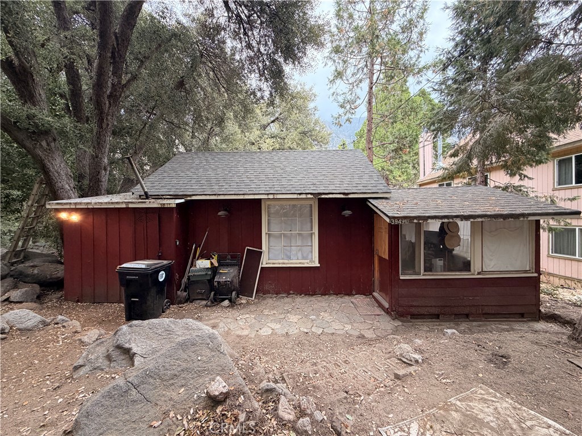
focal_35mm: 14
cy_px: 218
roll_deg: +1.2
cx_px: 291
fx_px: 235
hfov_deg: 102.1
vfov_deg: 85.7
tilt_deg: -0.5
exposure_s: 1/121
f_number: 2.2
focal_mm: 2.22
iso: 200
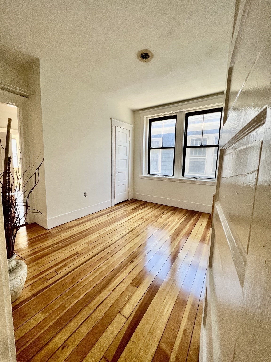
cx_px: 136
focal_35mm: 13
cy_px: 181
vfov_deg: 106.2
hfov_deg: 89.9
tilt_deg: -6.4
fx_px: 136
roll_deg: -0.9
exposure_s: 1/120
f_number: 1.8
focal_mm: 1.57
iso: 160
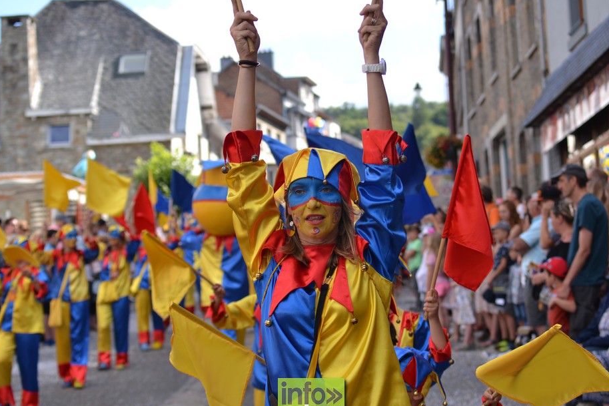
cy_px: 205
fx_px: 1421
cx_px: 311
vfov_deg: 16.3
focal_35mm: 84
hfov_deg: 24.2
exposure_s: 1/400
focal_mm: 50
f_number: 3.5
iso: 100
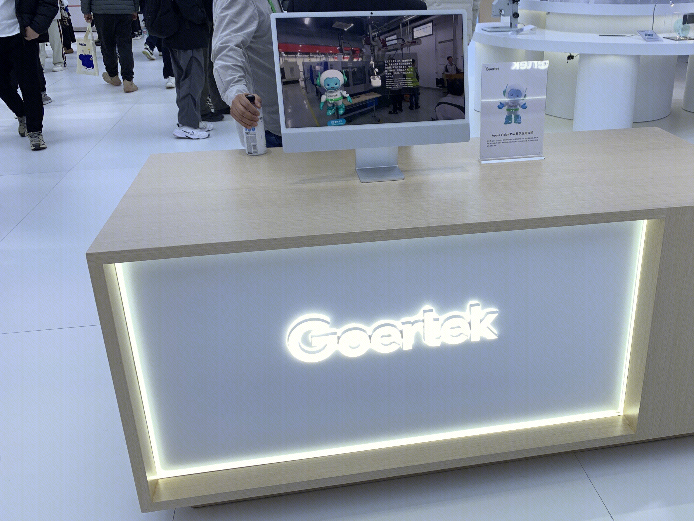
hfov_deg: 54.7
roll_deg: -0.7
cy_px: 227
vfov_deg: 42.9
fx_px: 662
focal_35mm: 33
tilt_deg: -21.8
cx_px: 432
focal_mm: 4.25
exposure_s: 1/242
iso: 25
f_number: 1.8
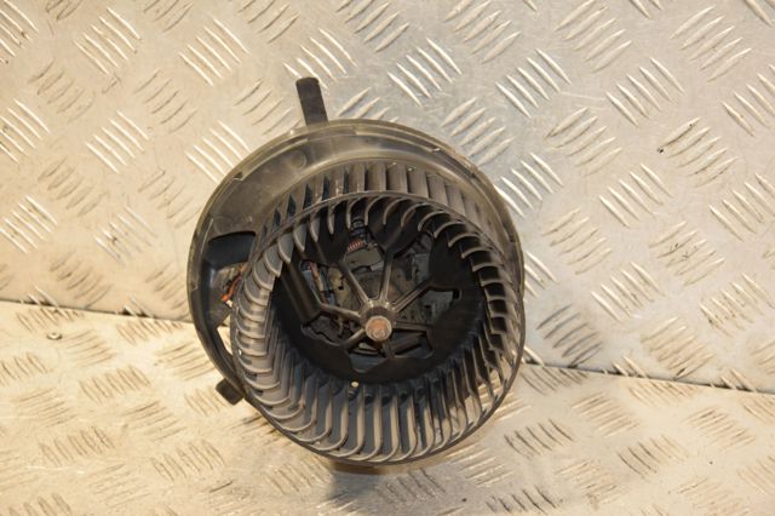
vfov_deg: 15.7
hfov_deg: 23.4
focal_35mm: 87
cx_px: 388
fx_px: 1872
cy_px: 258
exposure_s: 1/80
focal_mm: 58
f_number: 5
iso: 800
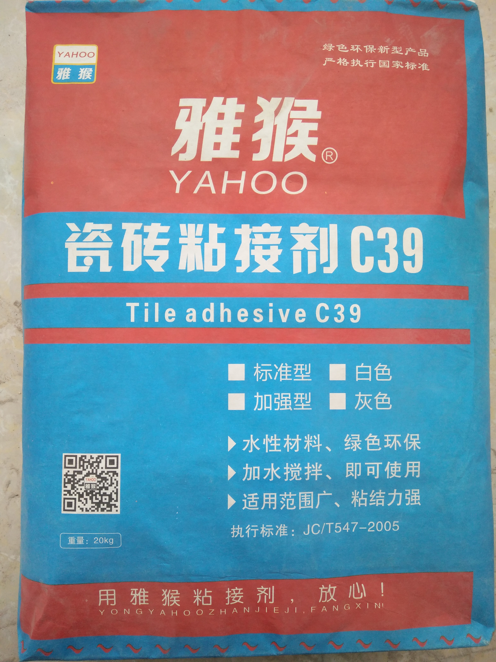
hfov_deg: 63.4
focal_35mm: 21
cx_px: 248
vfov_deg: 79.0
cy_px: 331
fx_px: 401
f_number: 2.2
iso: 78
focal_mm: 3.66
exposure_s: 1/100
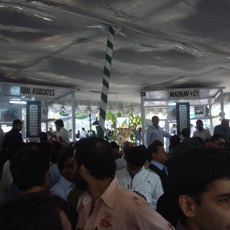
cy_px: 115
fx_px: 331
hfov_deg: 38.3
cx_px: 122
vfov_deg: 38.3
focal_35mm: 44
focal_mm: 6.2
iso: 160
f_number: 2.8
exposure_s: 1/80
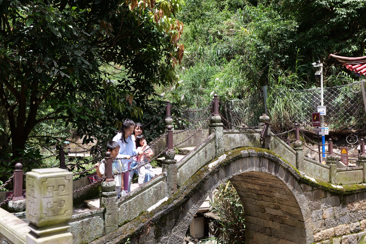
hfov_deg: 55.8
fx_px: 346
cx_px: 183
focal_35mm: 34
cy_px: 122
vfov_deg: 38.9
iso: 100
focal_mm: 34
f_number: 5
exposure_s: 1/200
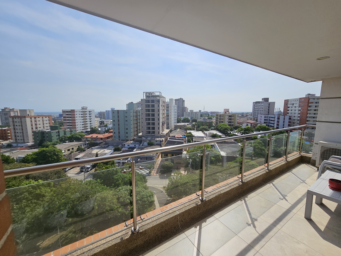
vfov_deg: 89.9
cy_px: 128
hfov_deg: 106.2
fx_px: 128
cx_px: 170
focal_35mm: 13
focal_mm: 2.2
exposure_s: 1/4432
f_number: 2.2
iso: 50
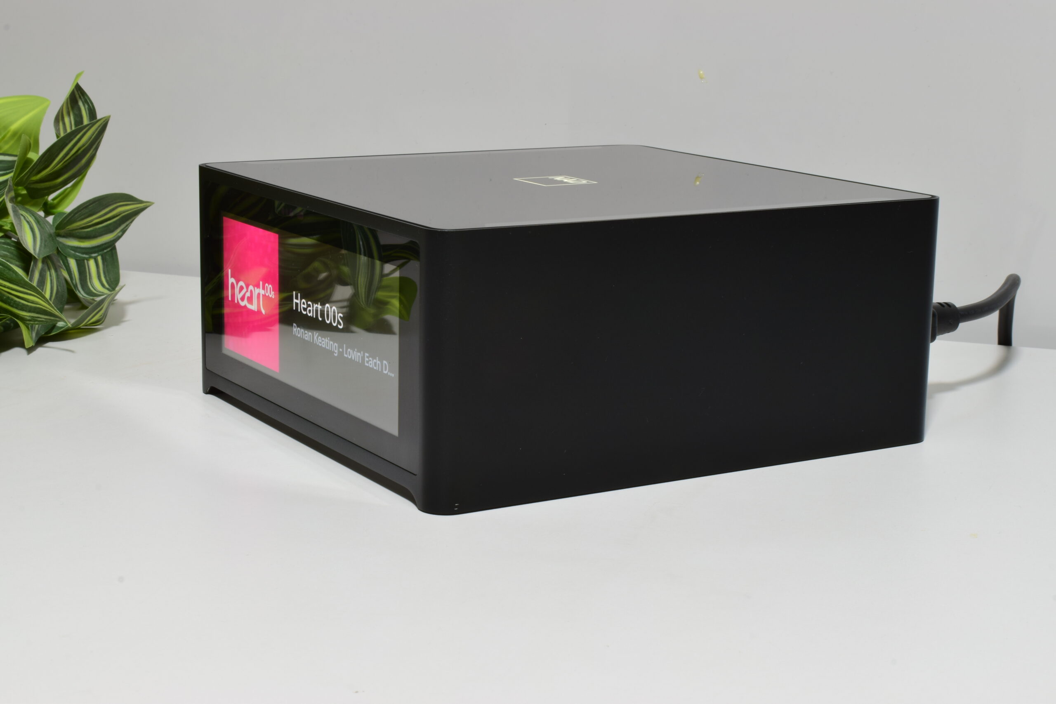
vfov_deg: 21.6
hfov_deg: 31.9
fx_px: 1848
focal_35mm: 63
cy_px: 352
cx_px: 528
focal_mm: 42
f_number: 25
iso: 100
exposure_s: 3
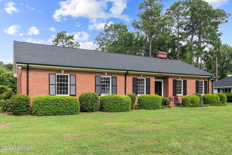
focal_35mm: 29
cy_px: 78
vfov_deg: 45.0
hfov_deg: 63.6
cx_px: 116
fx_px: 187
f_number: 8
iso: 800
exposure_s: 1/1000
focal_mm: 29
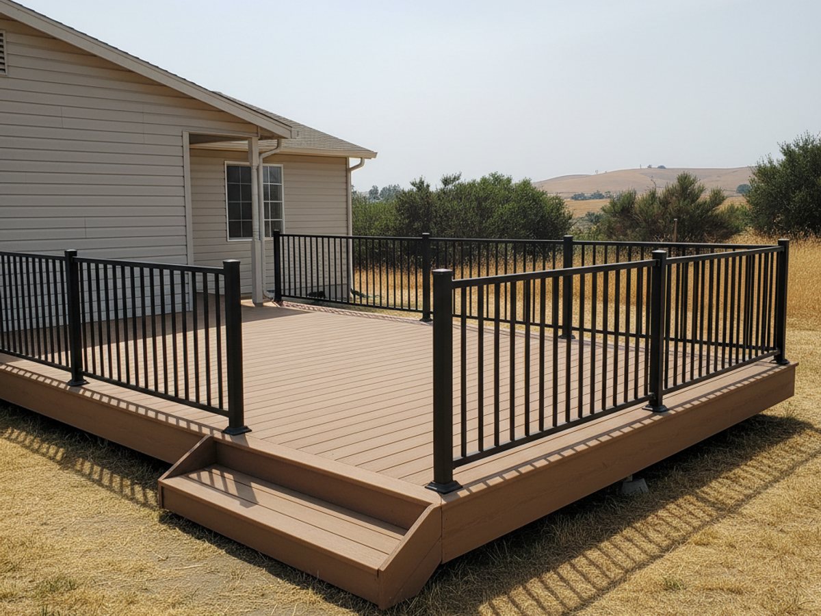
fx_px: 545
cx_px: 410
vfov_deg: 58.9
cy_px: 308
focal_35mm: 23
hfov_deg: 73.9
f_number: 1.8
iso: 470
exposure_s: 1/1345
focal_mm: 6.4
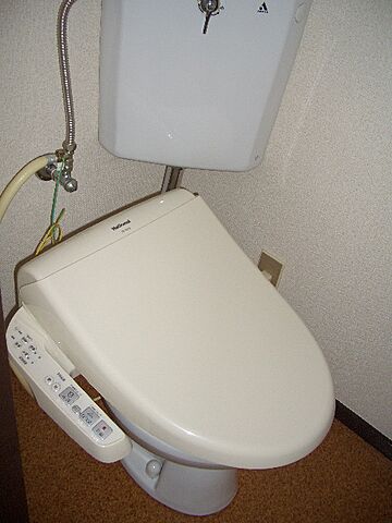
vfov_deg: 52.6
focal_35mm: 35
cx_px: 196
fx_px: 528
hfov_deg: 40.7
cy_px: 262
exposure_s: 1/60
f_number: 2.6
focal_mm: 5.8
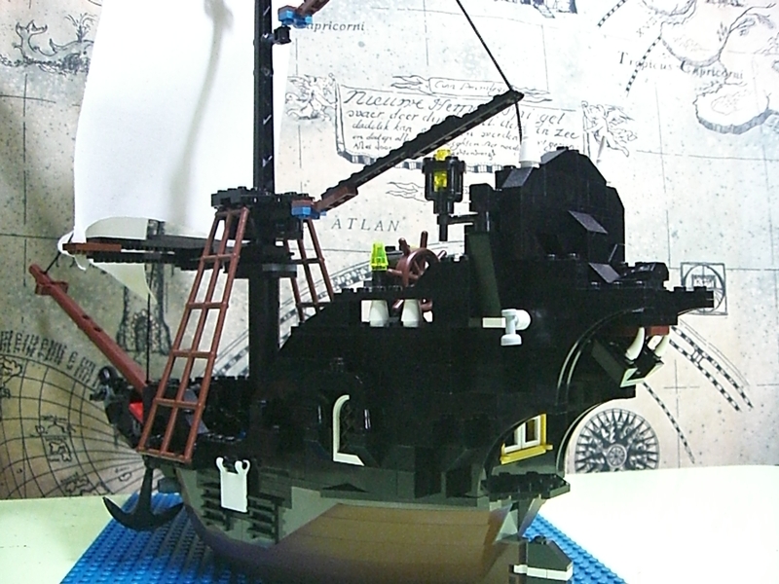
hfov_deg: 49.0
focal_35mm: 38
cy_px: 292
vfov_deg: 37.7
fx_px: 855
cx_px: 390
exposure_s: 1/50
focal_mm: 6.2
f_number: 2.7
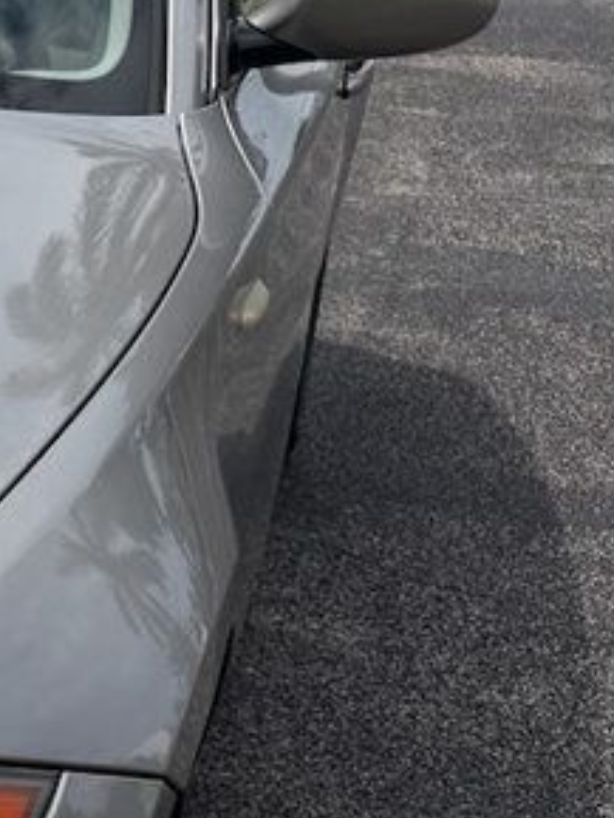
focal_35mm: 85
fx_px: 2009
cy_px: 657
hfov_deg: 14.1
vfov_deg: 22.7
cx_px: -682
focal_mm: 6.76
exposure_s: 1/9091
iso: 80
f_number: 1.78
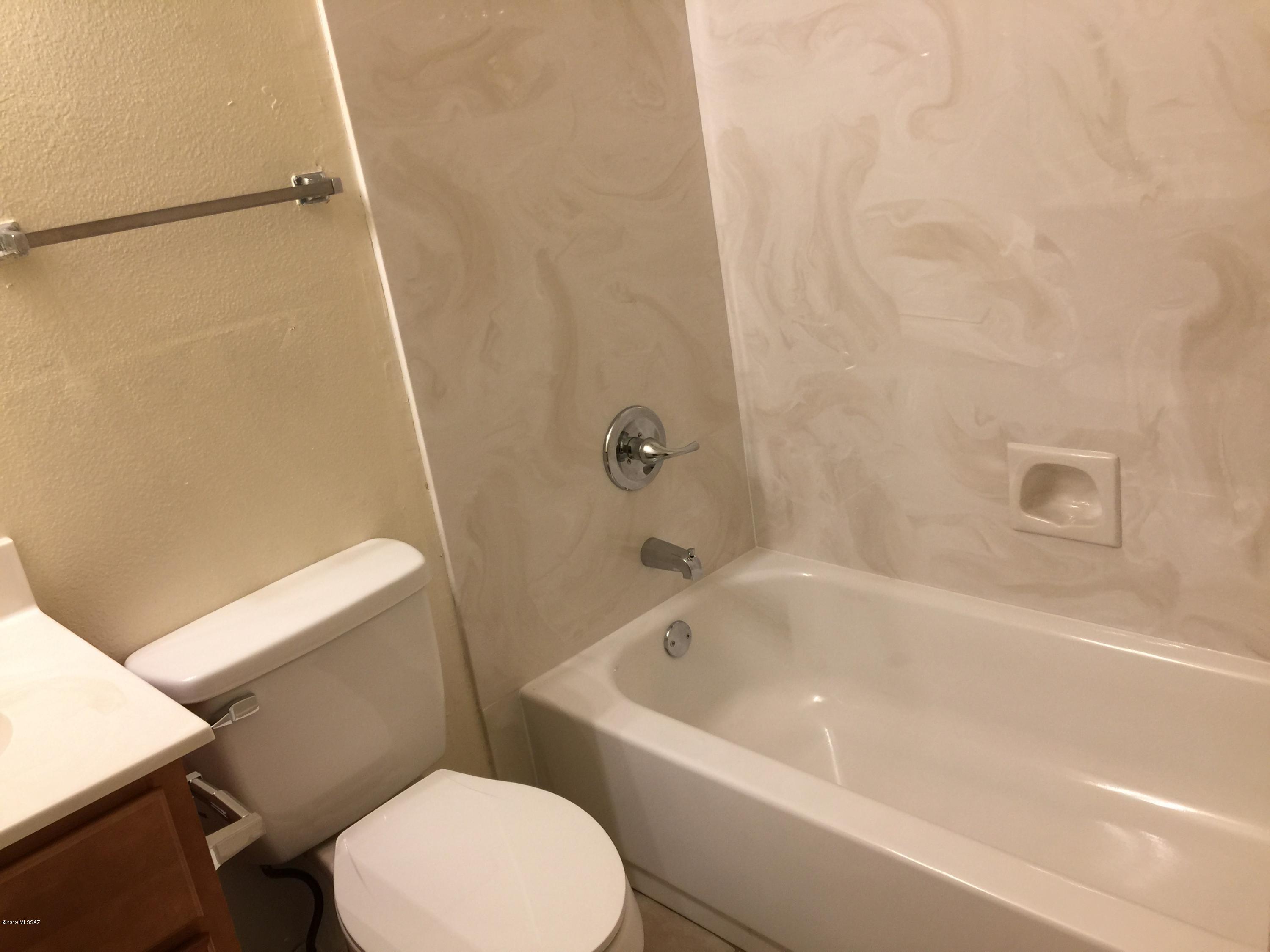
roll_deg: +8.1
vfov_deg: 48.2
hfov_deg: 61.7
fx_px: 1064
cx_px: 635
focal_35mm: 29
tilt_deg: -21.4
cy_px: 476
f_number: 2.2
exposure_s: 1/15
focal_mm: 4.15
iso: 32
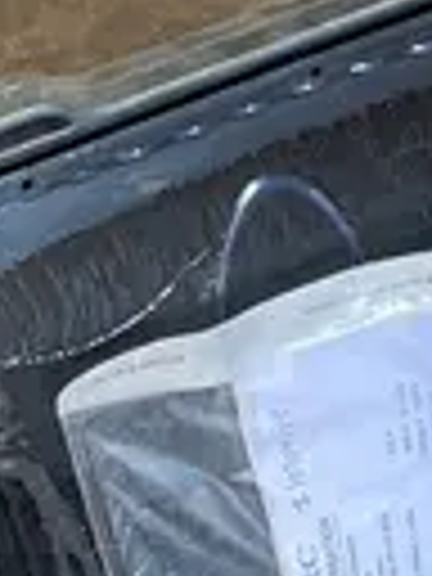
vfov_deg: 12.0
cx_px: 612
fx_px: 2479
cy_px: 1087
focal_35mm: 149
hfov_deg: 9.7
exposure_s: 1/68
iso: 125
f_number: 1.6
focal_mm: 4.2
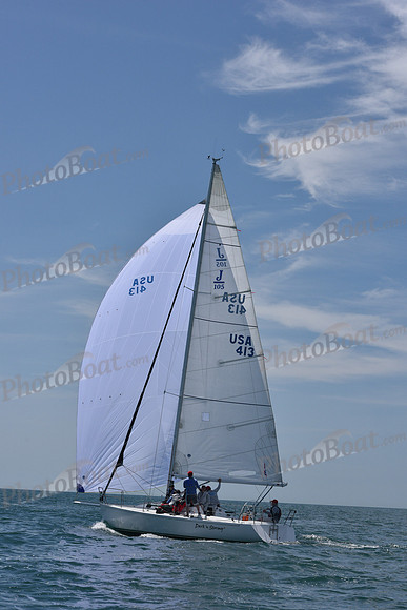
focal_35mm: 75
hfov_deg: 18.2
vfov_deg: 27.0
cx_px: 204
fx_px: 1271
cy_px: 305
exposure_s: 1/800
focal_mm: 75
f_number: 10
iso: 400
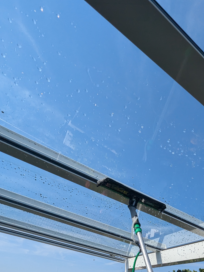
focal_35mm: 22
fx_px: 173
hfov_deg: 59.3
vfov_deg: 68.8
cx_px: 140
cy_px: 219
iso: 45
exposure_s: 1/2611
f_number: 2.2
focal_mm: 1.95
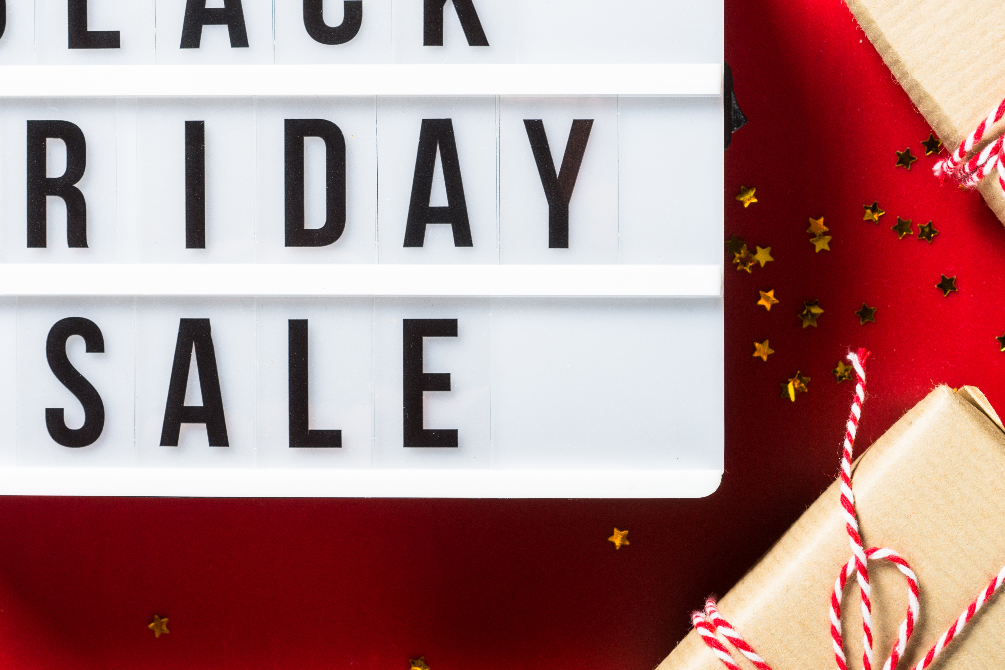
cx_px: 350
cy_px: 175
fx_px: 4718
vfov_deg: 8.1
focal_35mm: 169
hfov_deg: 12.1
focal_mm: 100
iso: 200
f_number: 9
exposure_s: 1/100
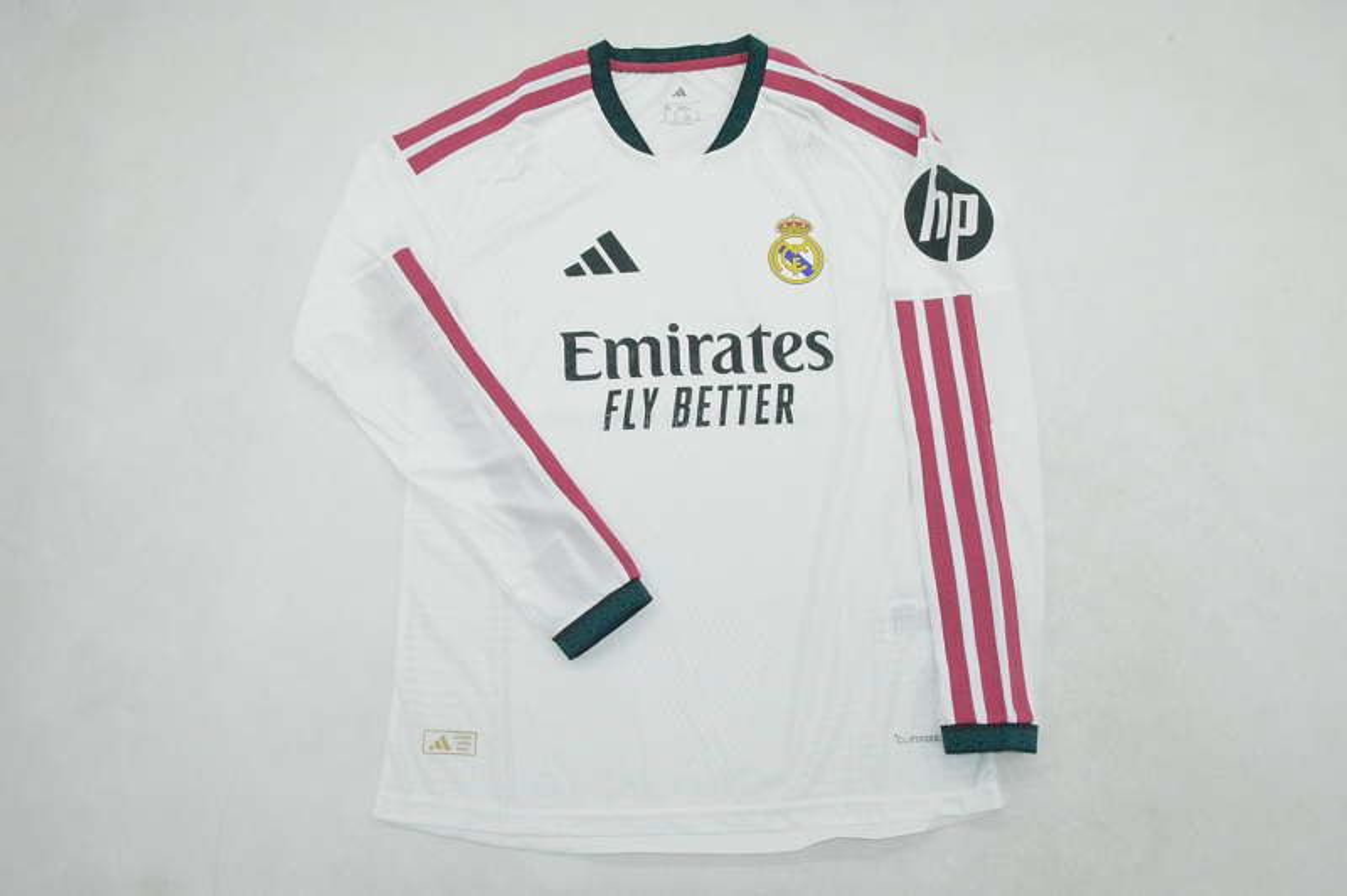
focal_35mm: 32
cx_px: 674
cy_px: 448
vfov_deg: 41.6
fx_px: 1178
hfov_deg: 59.5
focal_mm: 21
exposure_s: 1/200
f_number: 25
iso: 6400
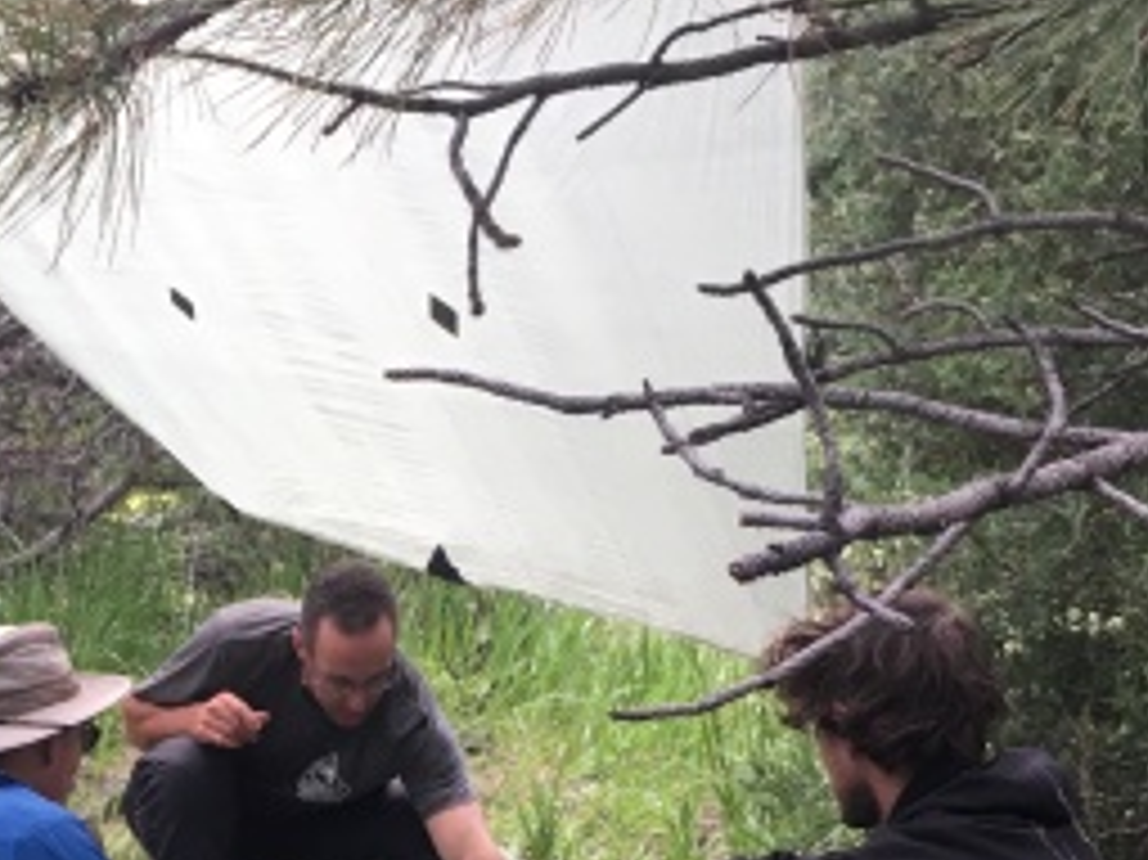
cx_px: 86
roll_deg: +3.0
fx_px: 3016
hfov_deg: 21.0
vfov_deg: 15.6
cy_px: 1018
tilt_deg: -8.9
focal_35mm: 91
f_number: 2.2
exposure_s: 1/40
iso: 25
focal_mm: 4.15
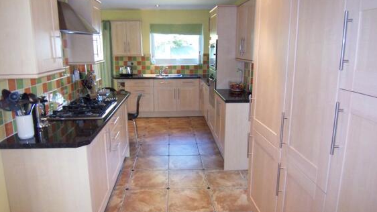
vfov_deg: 44.4
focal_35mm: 26
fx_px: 260
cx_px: 183
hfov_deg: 71.9
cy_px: 100
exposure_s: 1/30
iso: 200
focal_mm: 3.8
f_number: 2.8
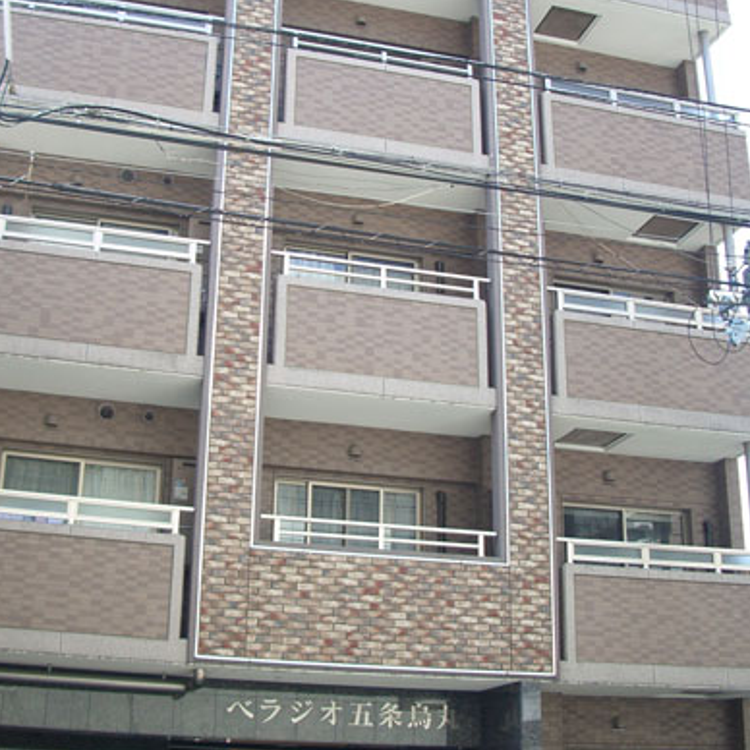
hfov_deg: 33.3
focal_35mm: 51
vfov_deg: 33.3
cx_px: 302
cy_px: 307
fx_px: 1250
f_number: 2.6
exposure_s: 1/160
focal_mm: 5.8
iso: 80
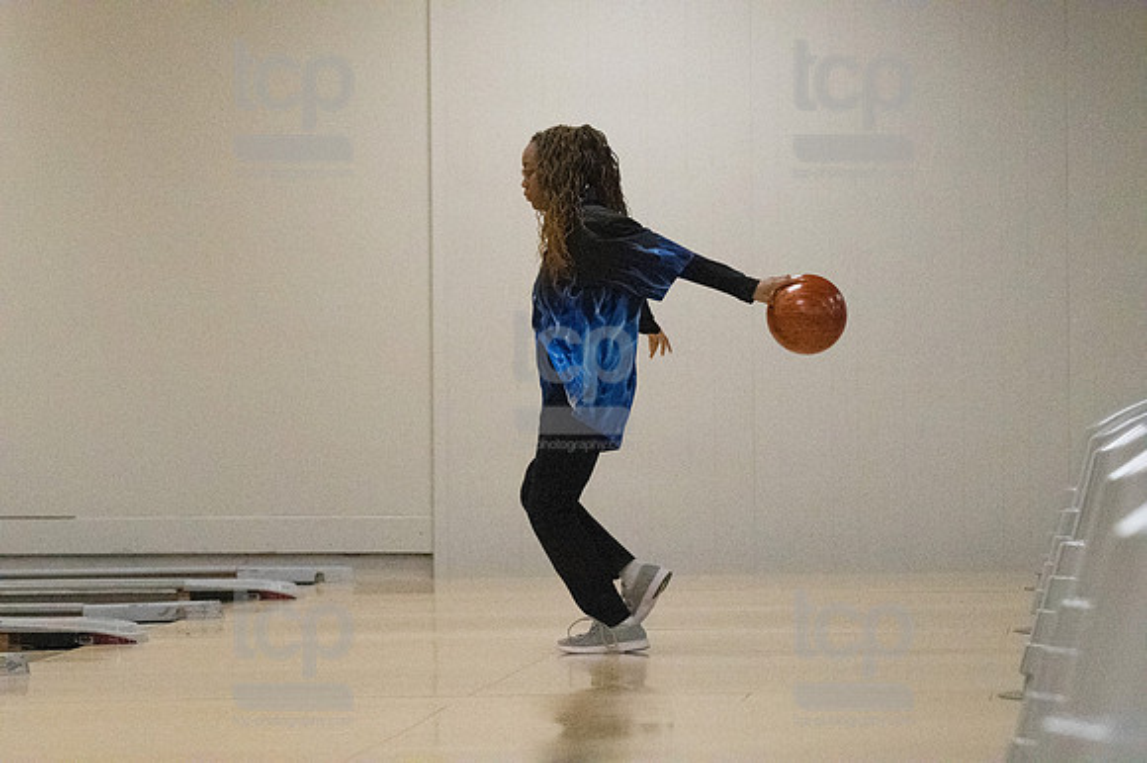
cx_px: 574
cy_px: 382
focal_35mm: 180
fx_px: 5732
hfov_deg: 11.4
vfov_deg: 7.6
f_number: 4
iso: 10000
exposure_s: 1/1250
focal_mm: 120
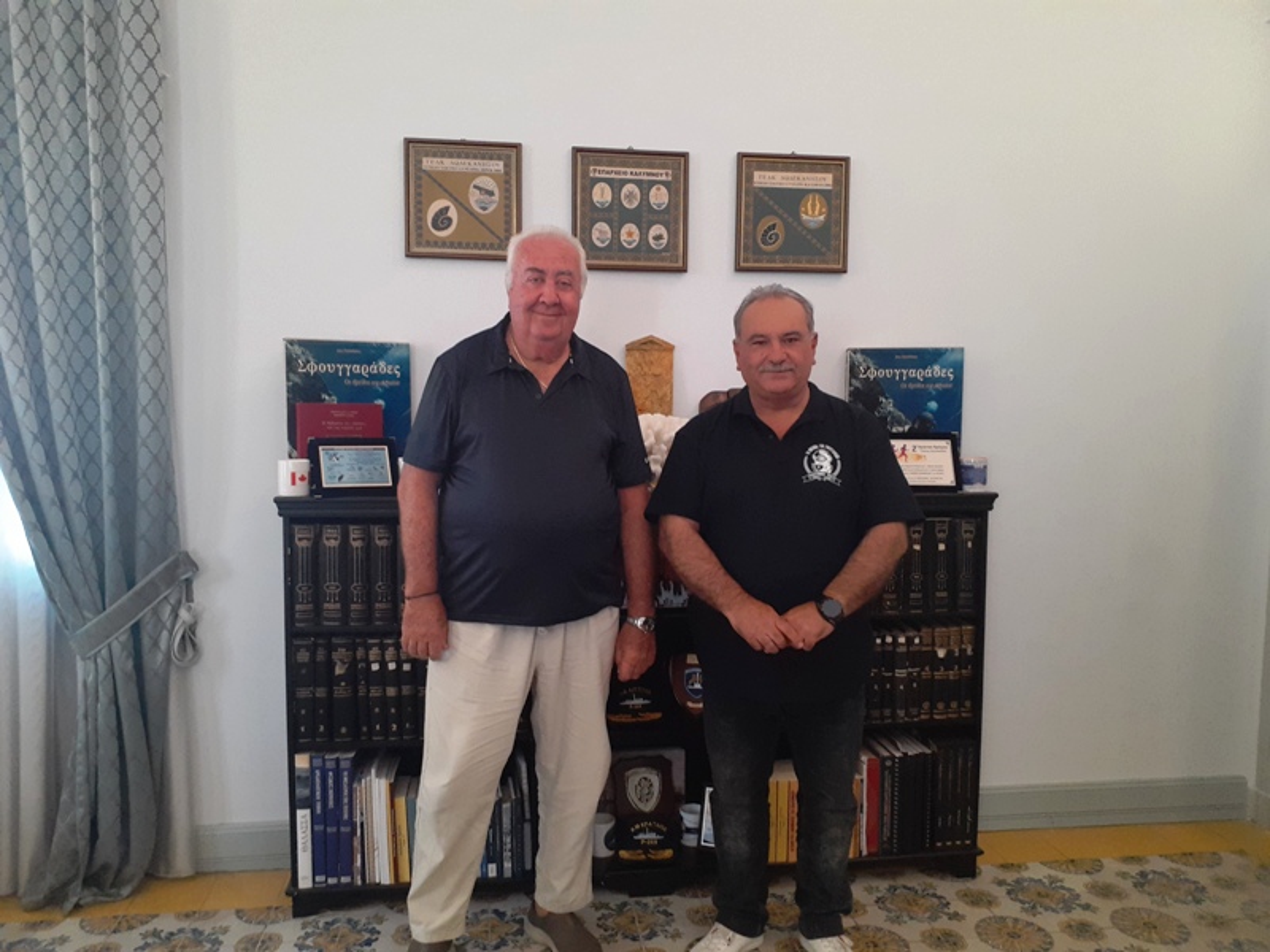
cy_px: 476
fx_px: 991
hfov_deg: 65.3
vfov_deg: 51.4
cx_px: 635
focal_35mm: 27
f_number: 1.9
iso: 200
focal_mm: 3.6
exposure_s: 1/50
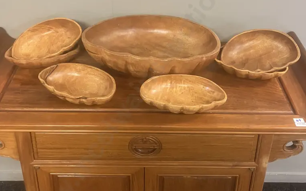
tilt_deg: -36.0
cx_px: 154
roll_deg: -2.1
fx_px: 334
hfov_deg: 49.3
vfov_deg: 31.9
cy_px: 73
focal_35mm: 40
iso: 250
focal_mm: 3.99
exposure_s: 1/33
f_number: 1.8
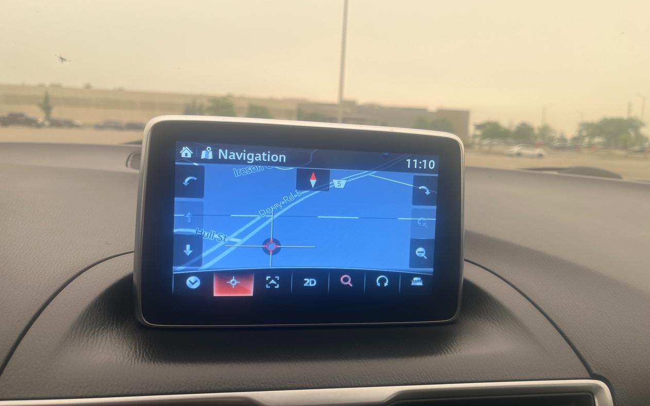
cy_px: 209
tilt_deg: -9.5
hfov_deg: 66.5
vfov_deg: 44.5
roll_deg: -2.3
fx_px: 496
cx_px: 330
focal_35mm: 28
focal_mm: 5.1
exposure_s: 1/130
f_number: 1.6
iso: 40
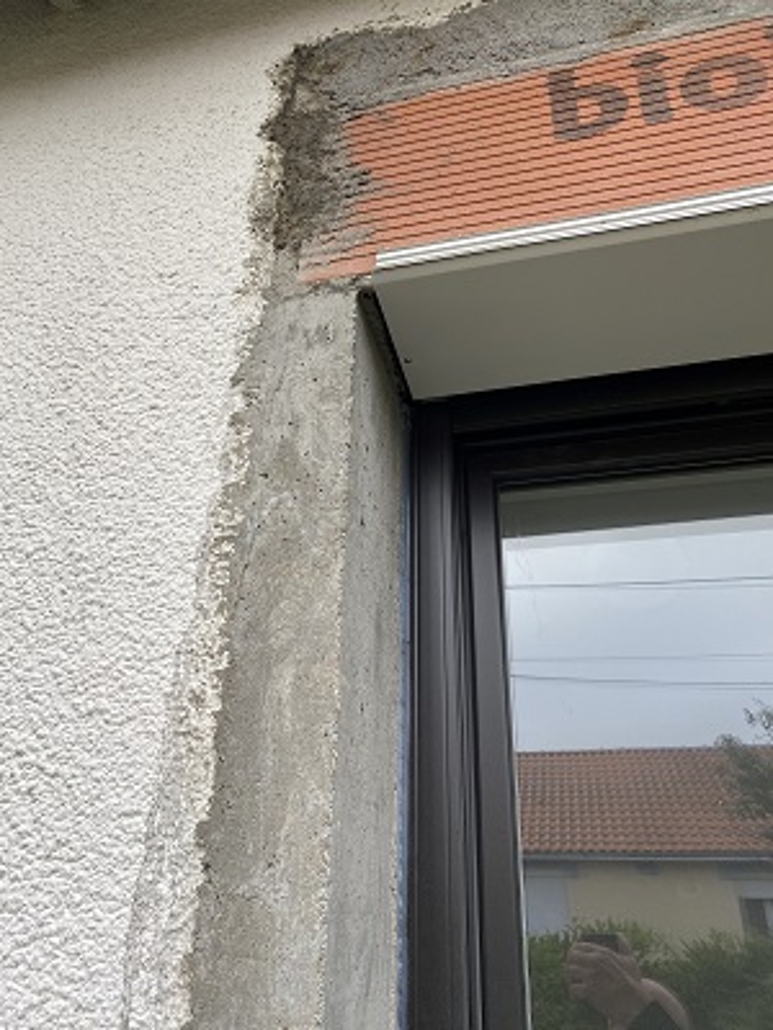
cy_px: 515
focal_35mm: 26
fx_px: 774
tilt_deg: +28.5
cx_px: 386
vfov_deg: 67.3
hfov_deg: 53.1
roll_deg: -1.8
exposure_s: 1/706
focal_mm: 4.25
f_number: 1.8
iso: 32
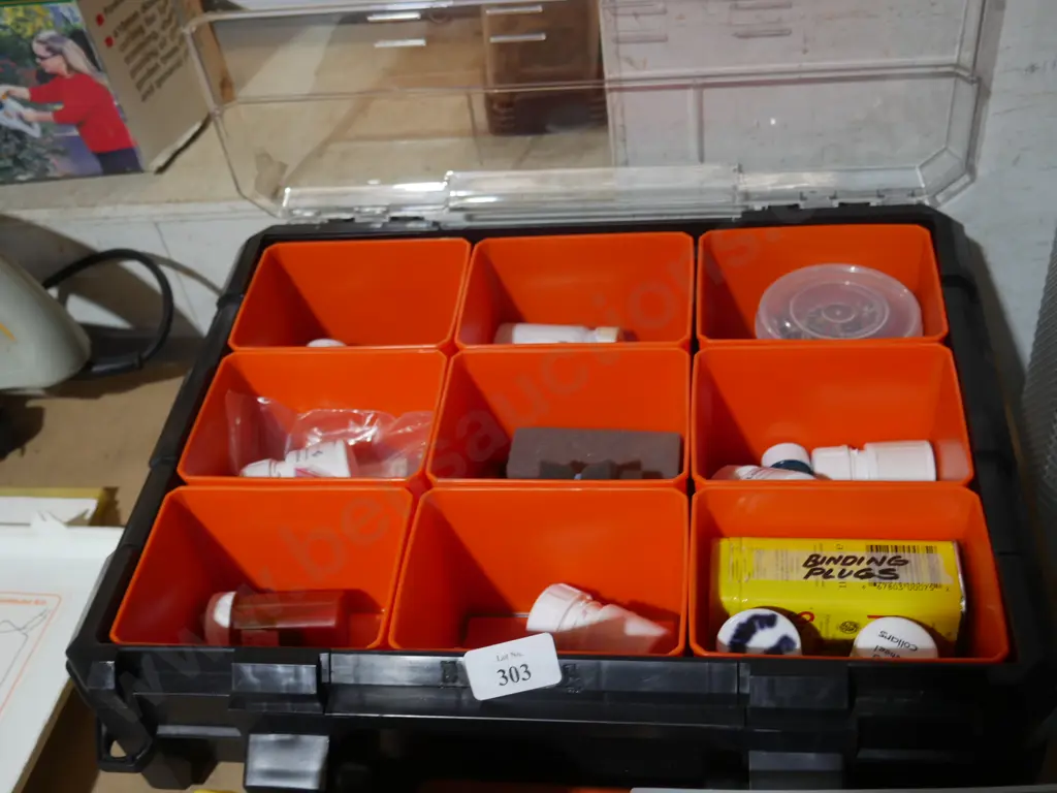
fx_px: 1221
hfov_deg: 46.8
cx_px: 528
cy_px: 396
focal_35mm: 40
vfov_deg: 36.0
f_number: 4.5
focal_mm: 20
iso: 640
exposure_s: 1/60
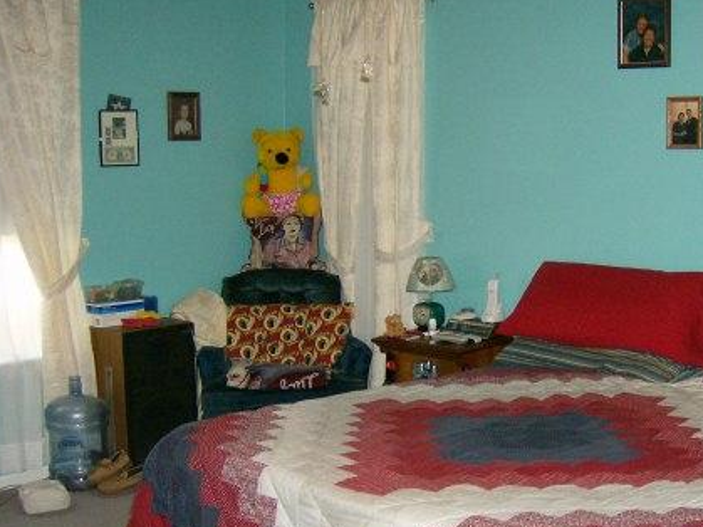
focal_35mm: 55
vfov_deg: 26.4
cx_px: 520
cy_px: 336
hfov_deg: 34.3
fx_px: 1117
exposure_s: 1/60
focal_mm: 6
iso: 200
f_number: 2.8
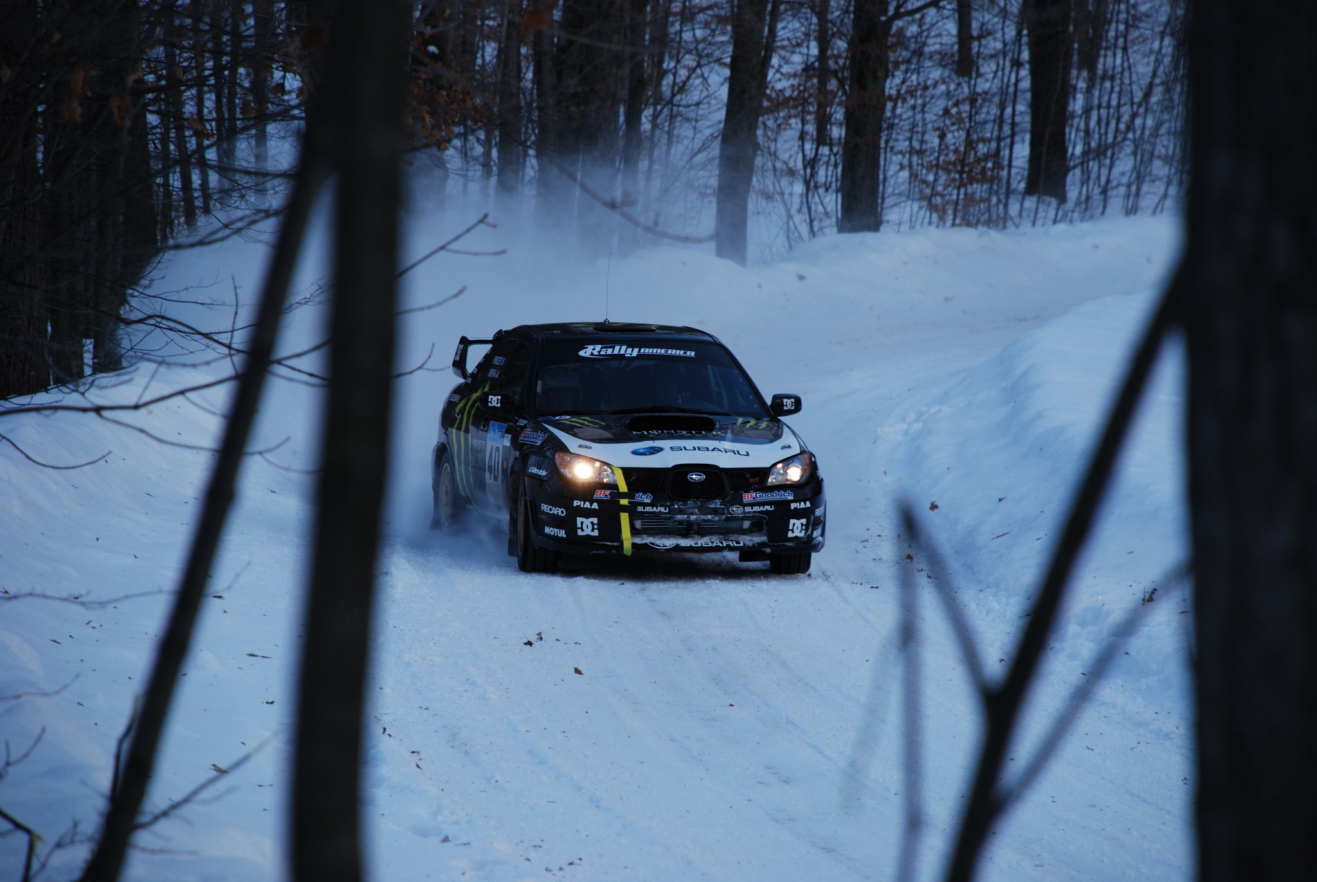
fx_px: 7417
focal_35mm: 202
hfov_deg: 10.1
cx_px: 658
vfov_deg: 6.8
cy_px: 441
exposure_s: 1/160
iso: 200
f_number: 5.6
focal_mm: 135
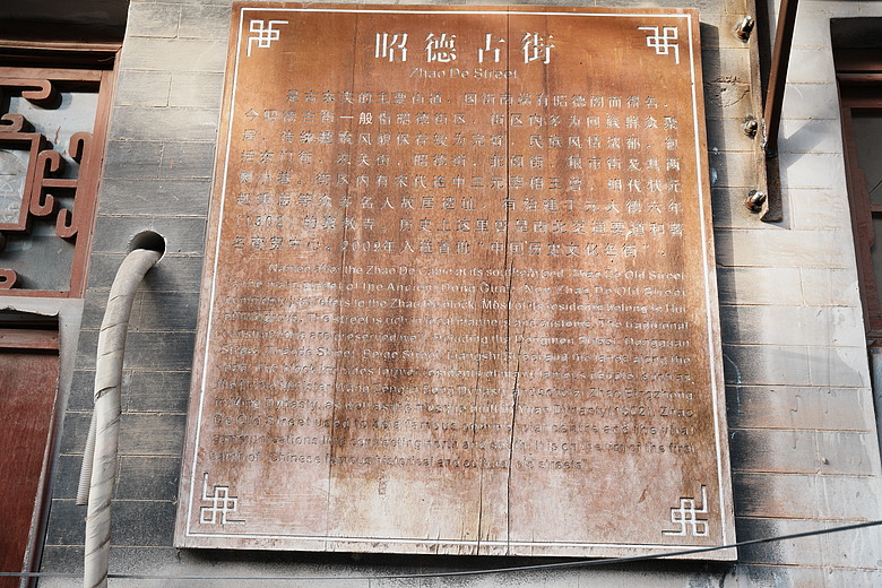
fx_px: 823
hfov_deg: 56.4
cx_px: 441
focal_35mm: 34
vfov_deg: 39.3
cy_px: 294
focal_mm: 33.6
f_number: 2.8
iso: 125
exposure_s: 1/320
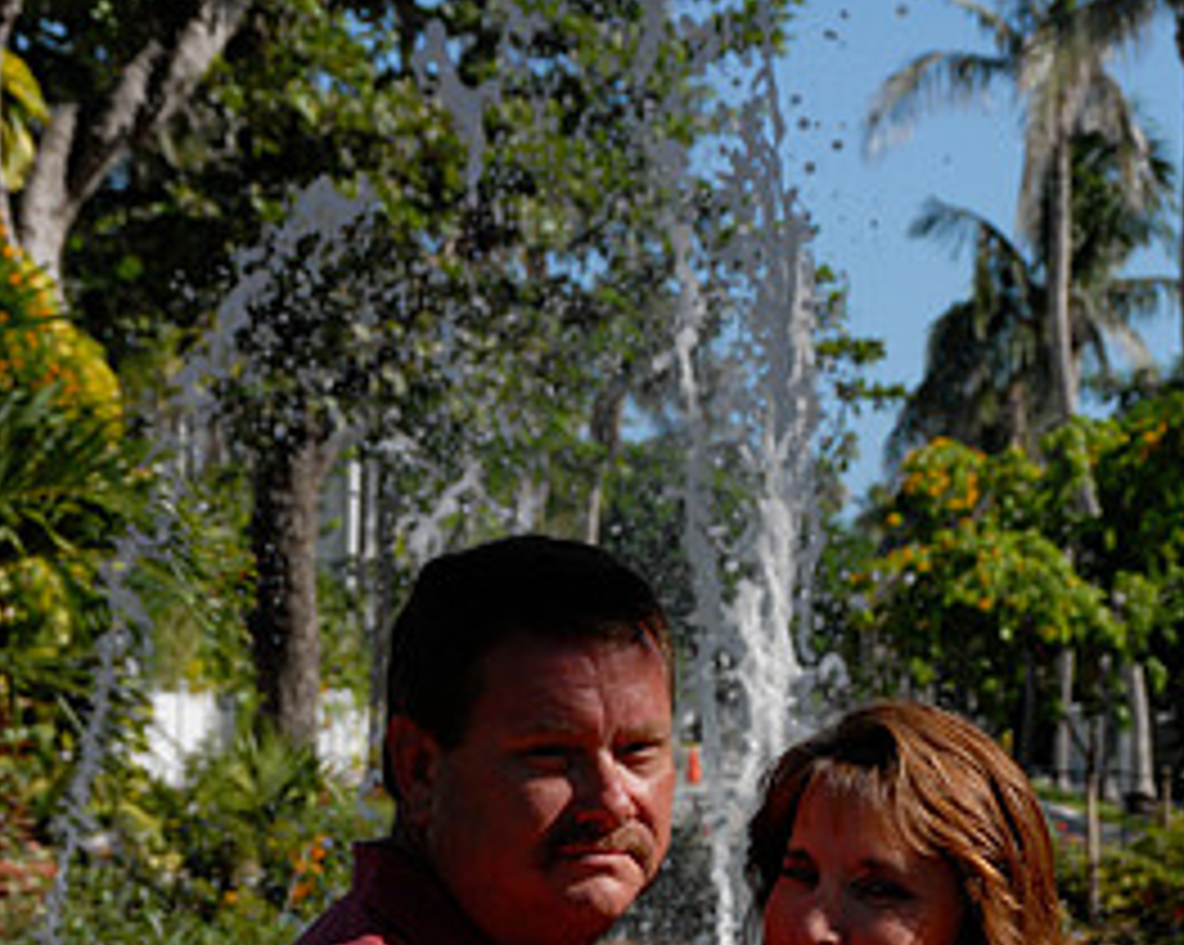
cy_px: 914
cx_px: 628
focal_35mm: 157
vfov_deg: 9.8
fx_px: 5491
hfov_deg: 12.3
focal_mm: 65
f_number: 11
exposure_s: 1/500
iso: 320
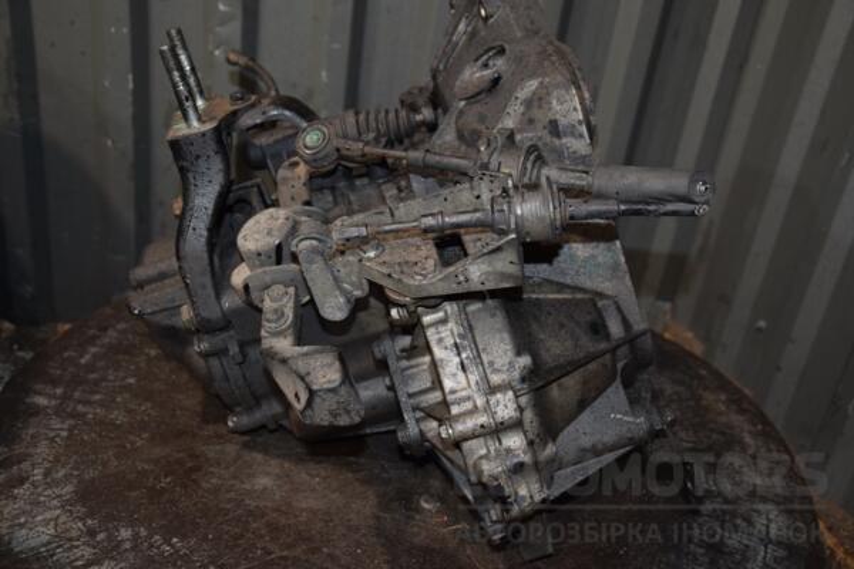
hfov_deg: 51.3
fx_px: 890
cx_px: 427
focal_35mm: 38
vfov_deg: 35.5
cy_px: 284
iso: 800
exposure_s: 1/60
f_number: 5
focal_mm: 25
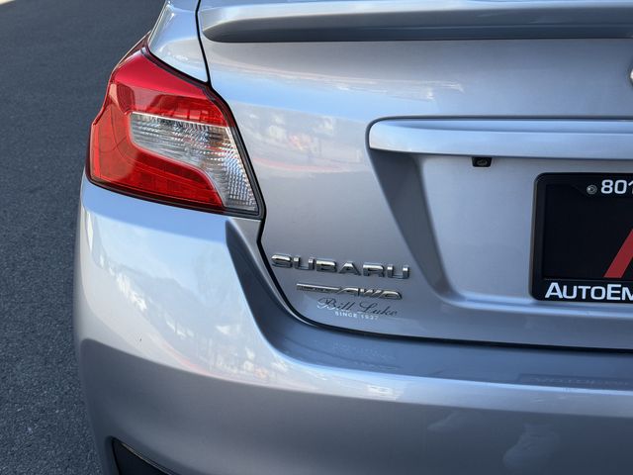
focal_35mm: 48
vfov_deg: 30.3
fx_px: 878
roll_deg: +0.0
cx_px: 316
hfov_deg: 39.7
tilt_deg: -21.0
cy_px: 238
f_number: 1.78
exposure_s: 1/754
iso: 64
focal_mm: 6.76
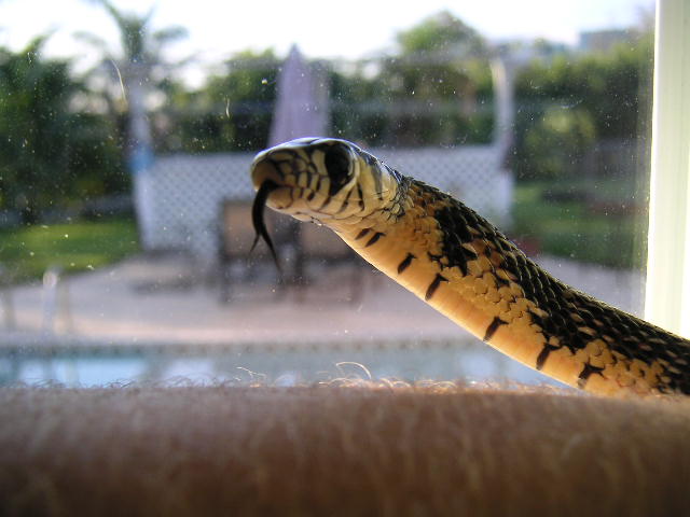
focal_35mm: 38
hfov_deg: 49.0
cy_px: 258
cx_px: 345
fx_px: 757
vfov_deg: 37.7
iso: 50
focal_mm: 6
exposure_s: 1/125
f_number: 2.8
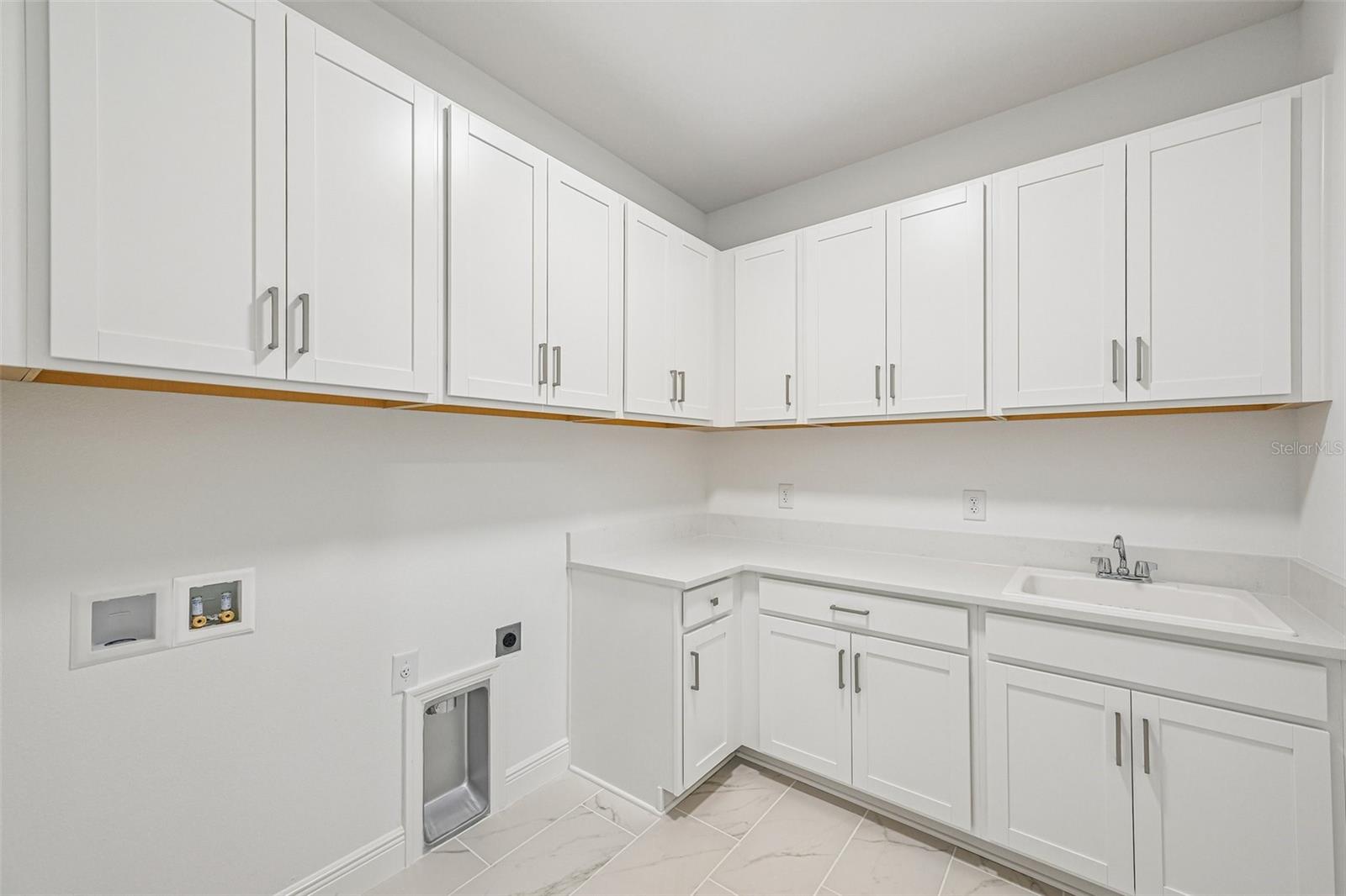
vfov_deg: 81.2
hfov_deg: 104.3
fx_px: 523
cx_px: 673
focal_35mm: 14
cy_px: 448
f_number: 8
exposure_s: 1/30
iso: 400
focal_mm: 14
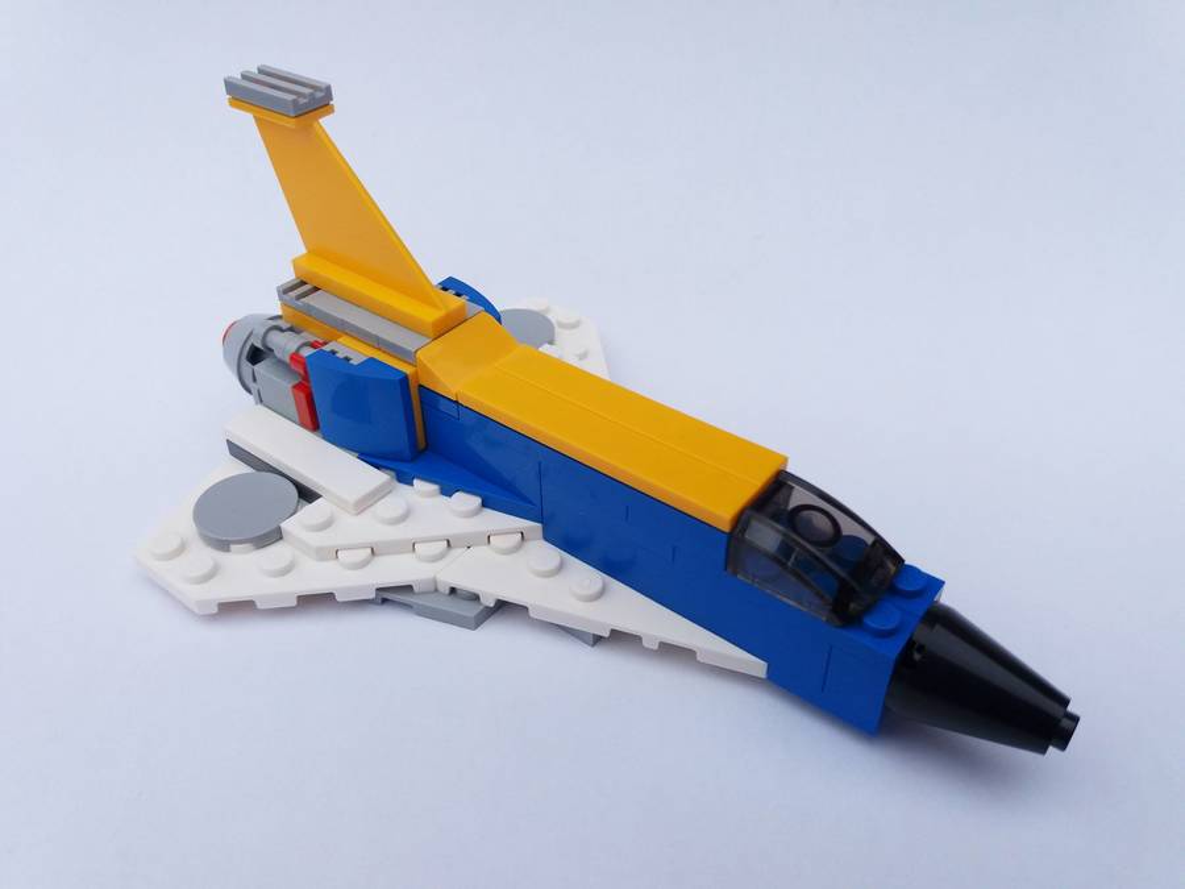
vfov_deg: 49.7
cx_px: 592
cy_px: 444
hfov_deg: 63.4
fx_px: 959
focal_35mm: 28
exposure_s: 1/262
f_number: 1.9
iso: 64
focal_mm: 3.7
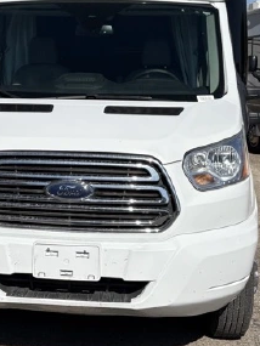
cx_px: 61
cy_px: 114
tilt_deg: -0.1
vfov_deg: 26.5
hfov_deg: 20.0
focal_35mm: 73
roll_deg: -1.0
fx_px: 731
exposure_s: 1/6329
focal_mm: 5.96
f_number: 1.6
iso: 50
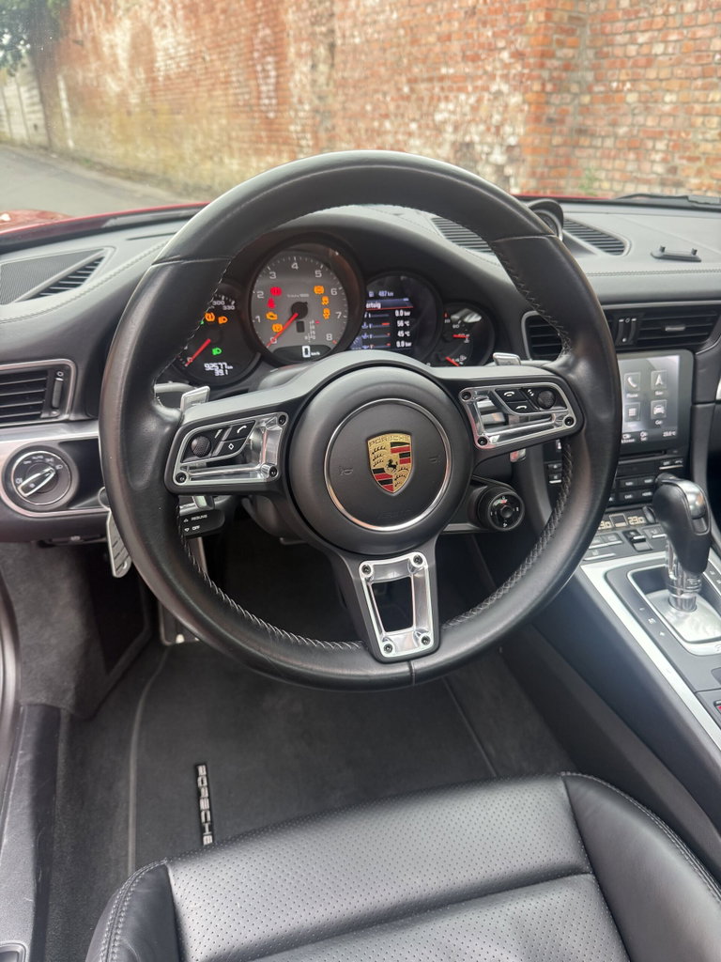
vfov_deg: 71.6
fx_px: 667
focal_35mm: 24
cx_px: 360
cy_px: 481
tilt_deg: -27.8
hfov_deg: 56.8
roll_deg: -0.3
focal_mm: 6.76
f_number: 1.78
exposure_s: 1/121
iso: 160
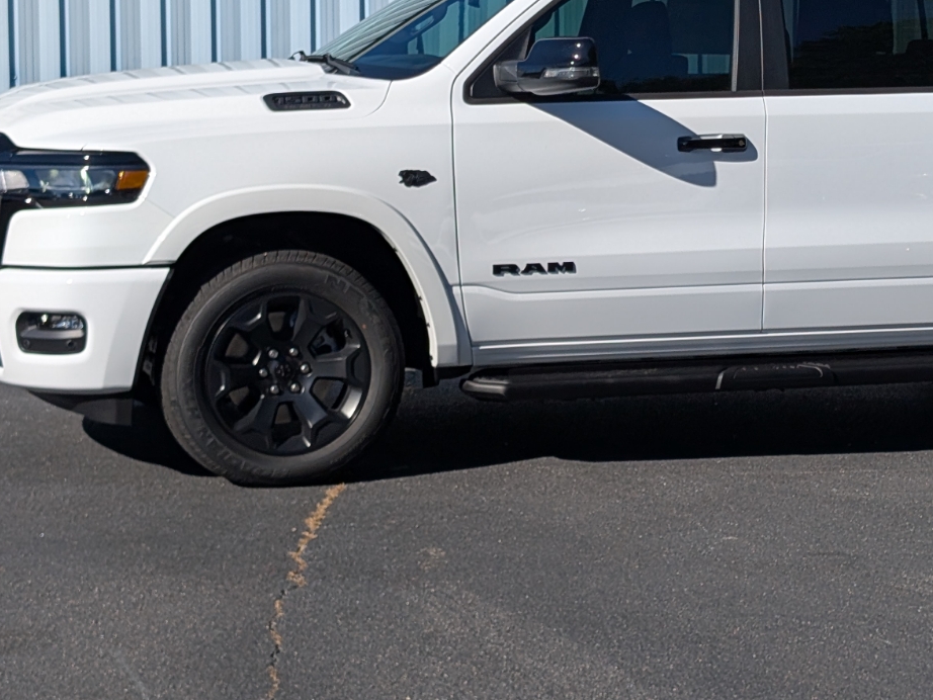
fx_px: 2292
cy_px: 156
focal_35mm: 85
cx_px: 693
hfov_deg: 22.8
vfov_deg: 17.3
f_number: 1.68
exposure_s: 1/1748
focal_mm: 6.9
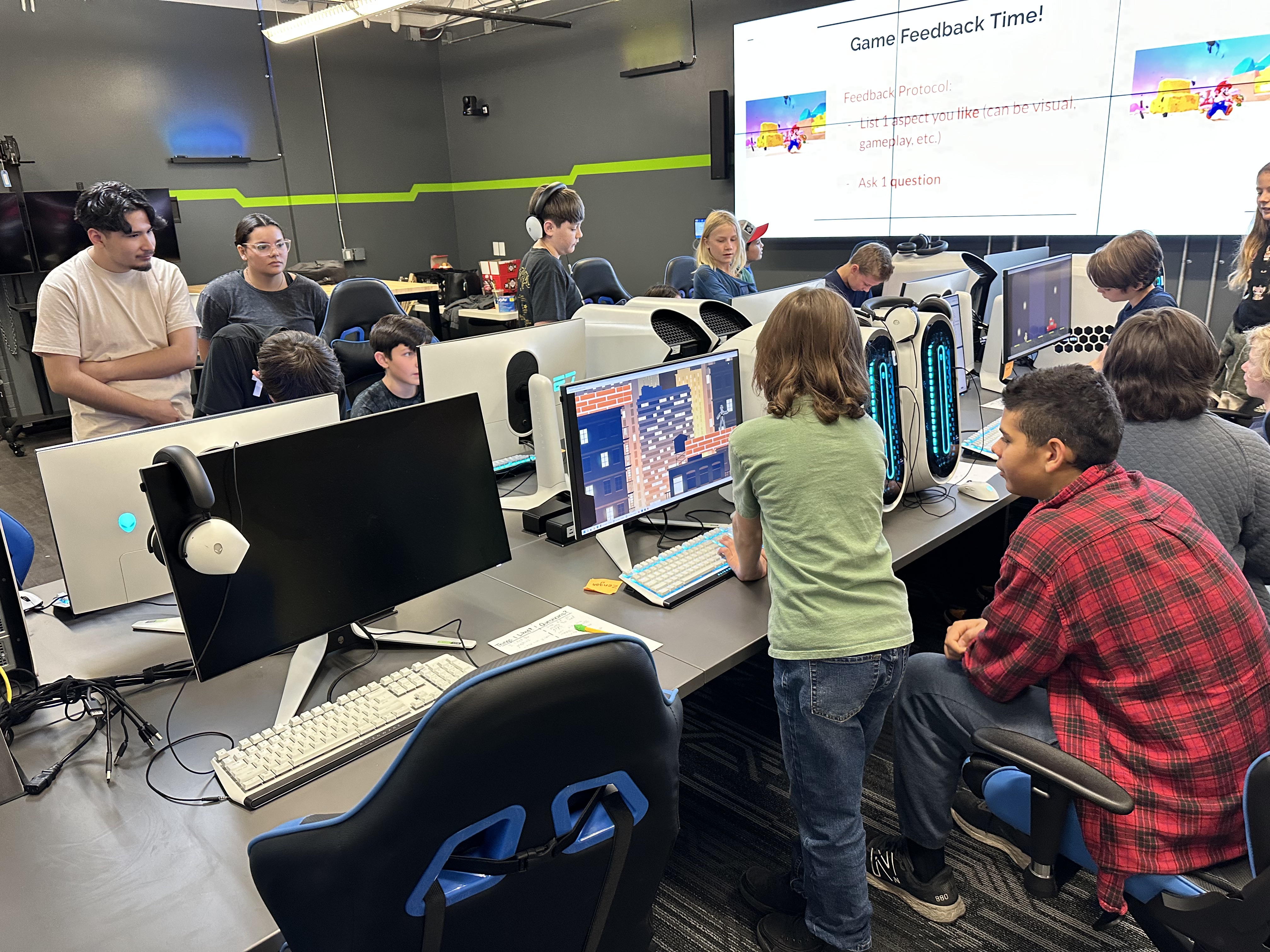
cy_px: 476
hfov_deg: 71.6
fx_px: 881
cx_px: 635
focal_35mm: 24
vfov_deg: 56.8
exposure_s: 1/60
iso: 320
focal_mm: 6.86
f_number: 1.78
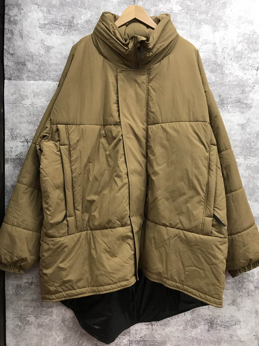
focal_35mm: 28
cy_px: 173
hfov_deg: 49.7
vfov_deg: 63.5
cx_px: 130
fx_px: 279
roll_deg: -0.2
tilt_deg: -2.4
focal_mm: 3.99
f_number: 1.8
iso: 40
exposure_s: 1/20
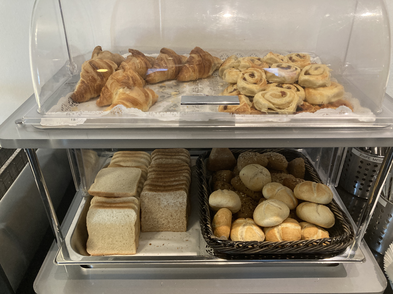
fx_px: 318
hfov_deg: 63.4
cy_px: 147
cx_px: 196
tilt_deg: -31.2
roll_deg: -0.3
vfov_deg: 49.7
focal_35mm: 28
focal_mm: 3.99
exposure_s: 1/50
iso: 320
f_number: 1.8
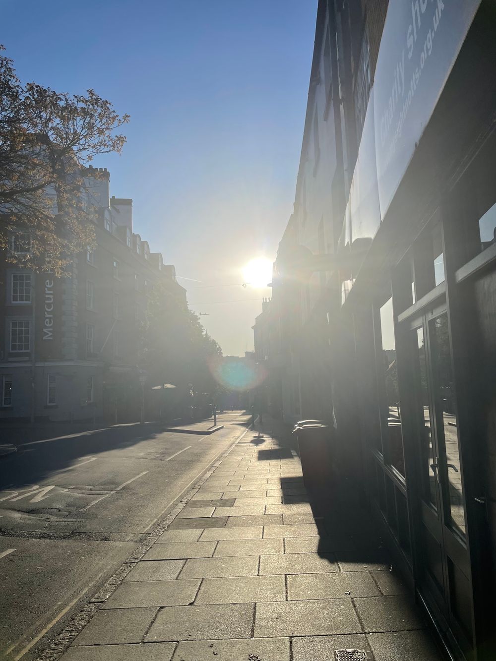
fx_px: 497
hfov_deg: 53.1
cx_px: 248
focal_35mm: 26
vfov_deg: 67.3
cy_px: 330
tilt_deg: +7.3
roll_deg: +1.7
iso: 32
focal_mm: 4.2
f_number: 1.6
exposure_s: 1/10753
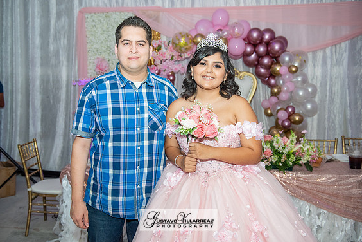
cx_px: 178
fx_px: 362
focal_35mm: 36
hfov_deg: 53.1
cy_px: 120
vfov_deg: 36.9
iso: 1250
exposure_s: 1/160
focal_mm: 35
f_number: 3.5
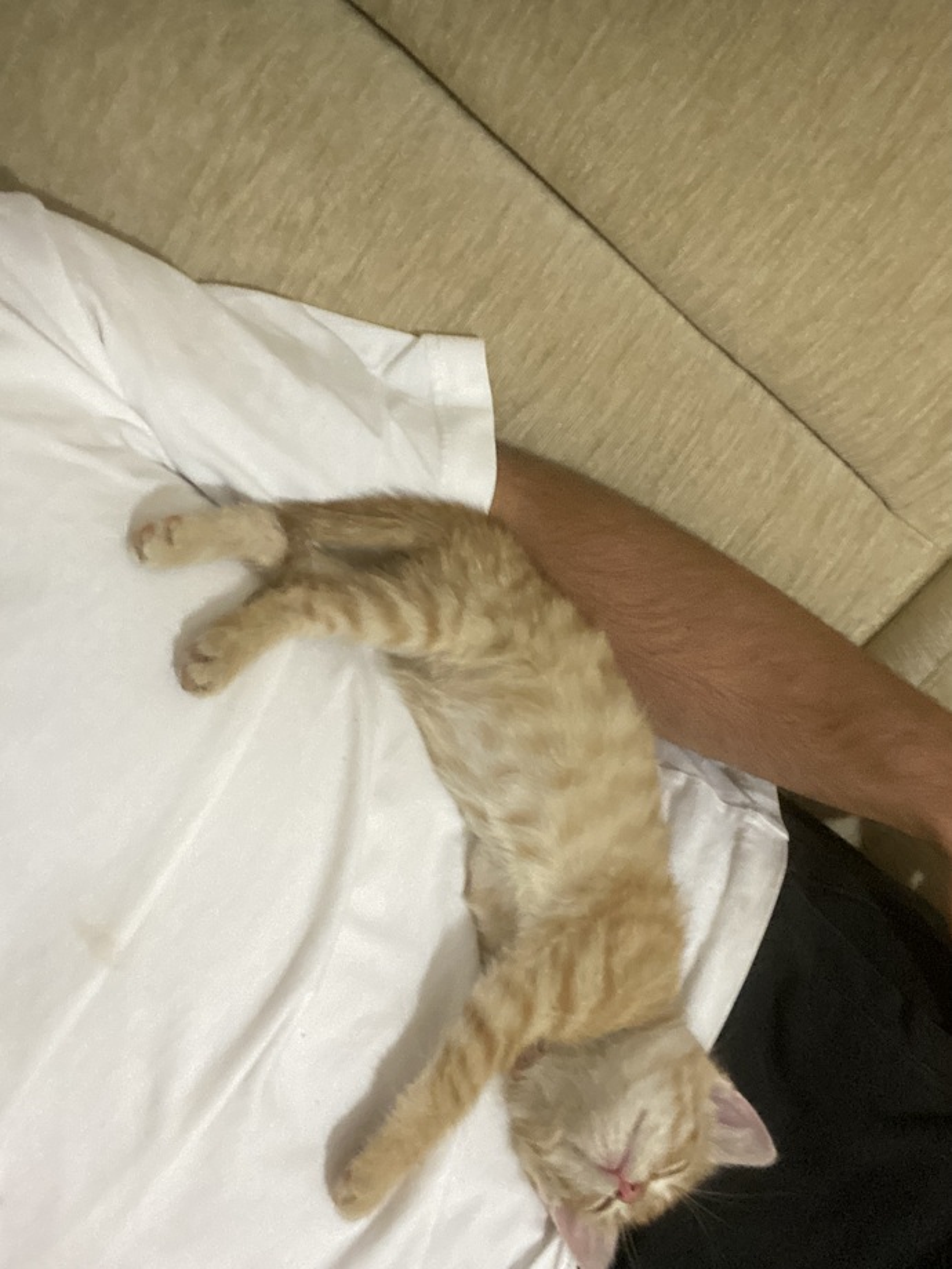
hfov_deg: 46.8
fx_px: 1100
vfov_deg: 60.0
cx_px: 476
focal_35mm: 30
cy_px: 634
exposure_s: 1/25
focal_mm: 2.71
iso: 500
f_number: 2.2
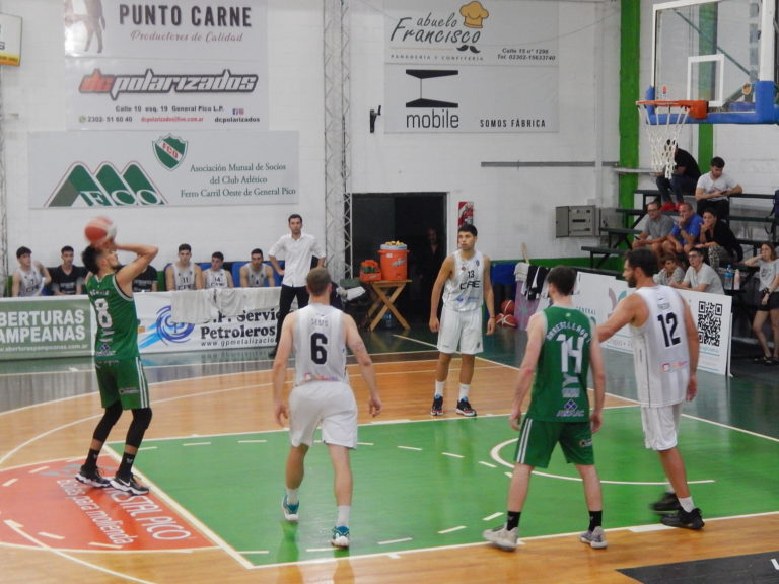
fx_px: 1553
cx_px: 390
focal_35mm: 69
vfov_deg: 21.3
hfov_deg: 28.2
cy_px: 292
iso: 800
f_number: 4.1
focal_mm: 12.3
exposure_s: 1/50
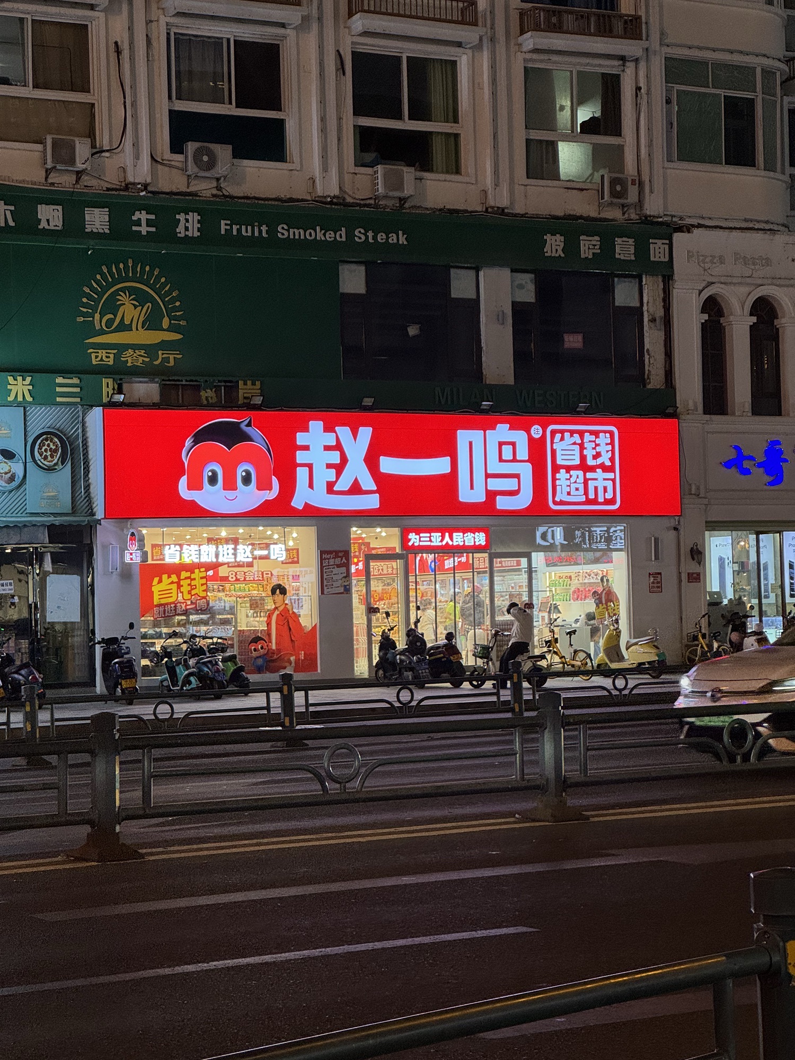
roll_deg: +1.5
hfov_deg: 19.1
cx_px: 398
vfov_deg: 25.3
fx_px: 2358
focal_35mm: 77
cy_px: 530
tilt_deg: +3.9
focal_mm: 9
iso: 160
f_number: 2.8
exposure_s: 1/100
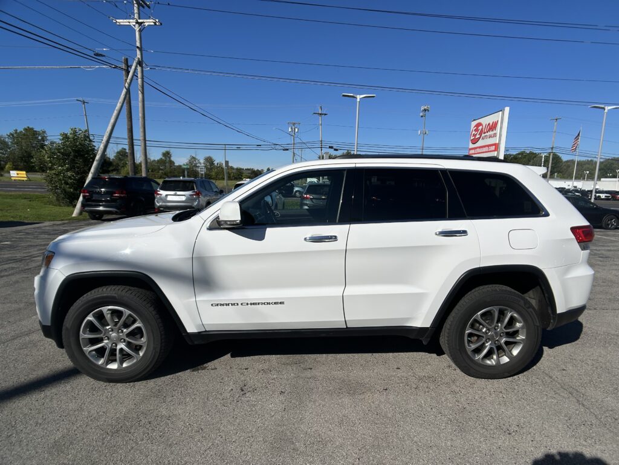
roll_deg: -2.3
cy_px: 232
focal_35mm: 26
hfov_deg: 67.3
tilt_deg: -7.3
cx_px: 310
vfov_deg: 53.1
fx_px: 465
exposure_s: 1/9434
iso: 50
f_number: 1.5
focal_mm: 5.7
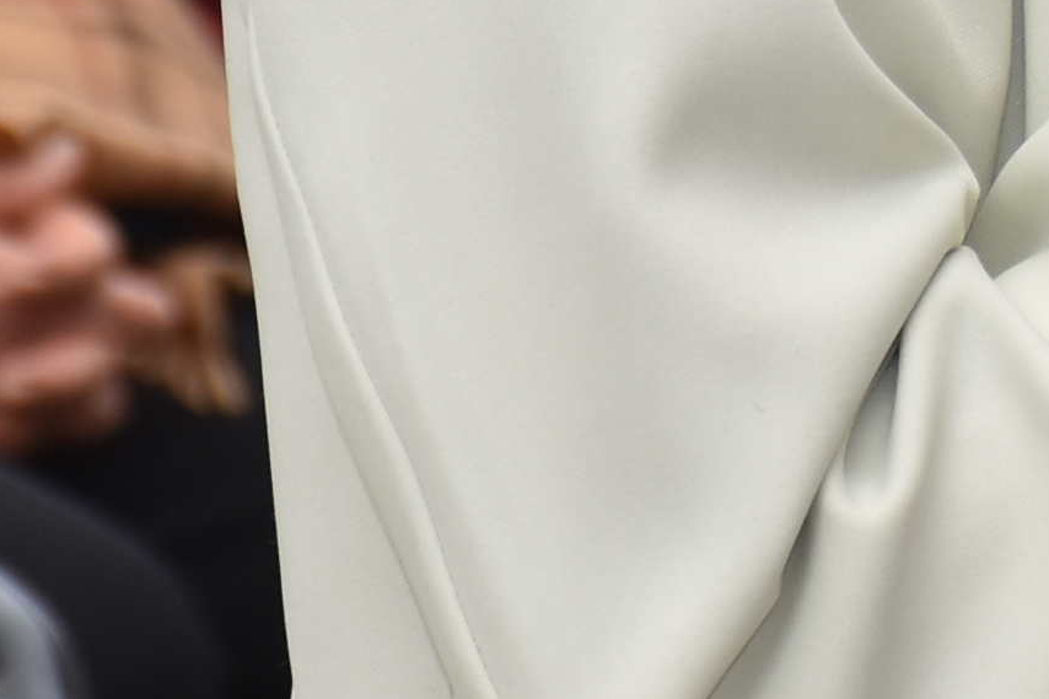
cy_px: -490
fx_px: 23014
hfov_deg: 2.6
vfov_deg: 1.7
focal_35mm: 790
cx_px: 1637
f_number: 7.1
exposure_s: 1/160
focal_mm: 100
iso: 125
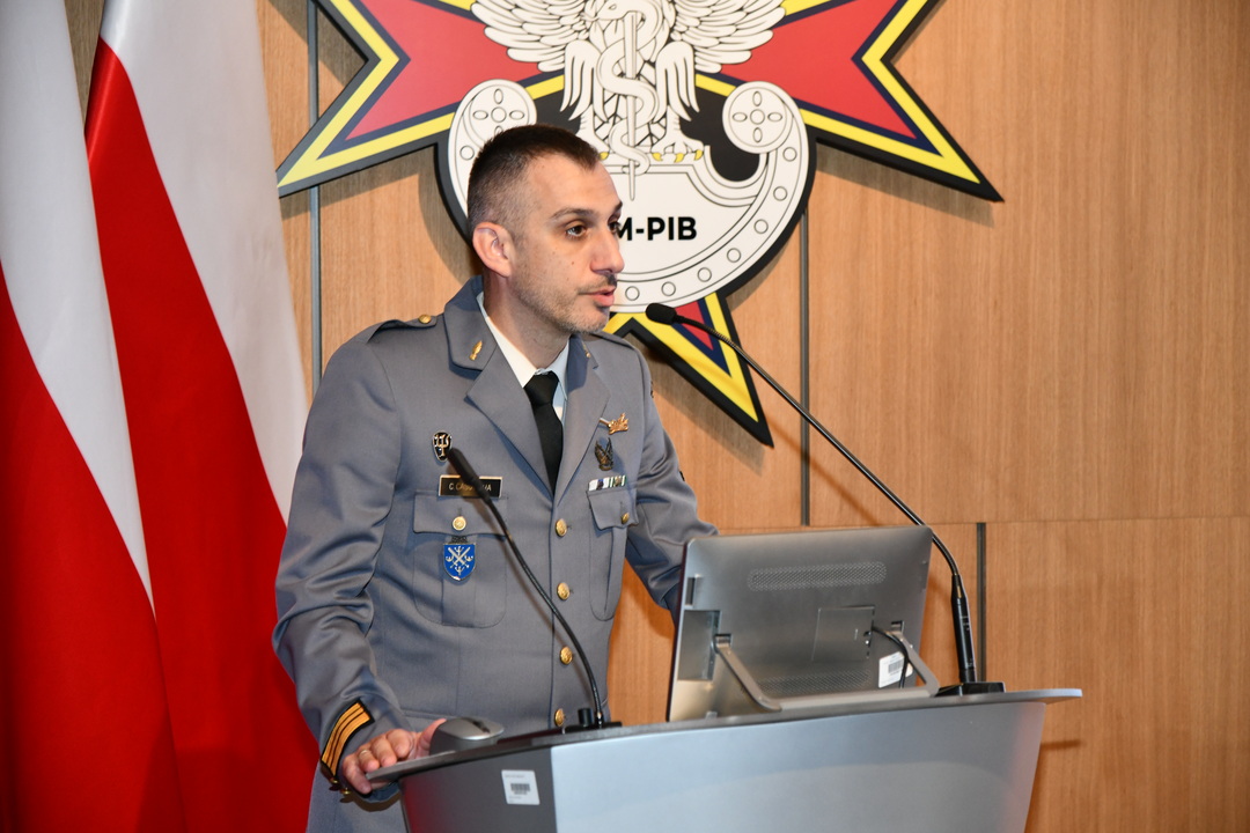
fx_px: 2951
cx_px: 625
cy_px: 416
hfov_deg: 23.9
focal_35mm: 85
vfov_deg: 16.1
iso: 2000
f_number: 5
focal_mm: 85
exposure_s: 1/100
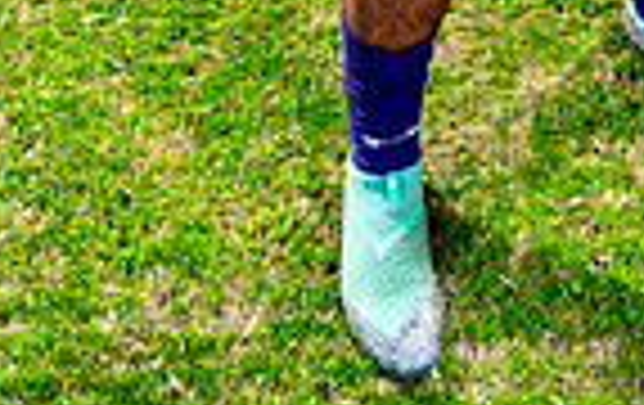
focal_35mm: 96
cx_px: 549
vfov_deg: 11.6
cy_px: -526
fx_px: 1688
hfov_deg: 21.2
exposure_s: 1/125
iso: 100
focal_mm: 30
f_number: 5.6
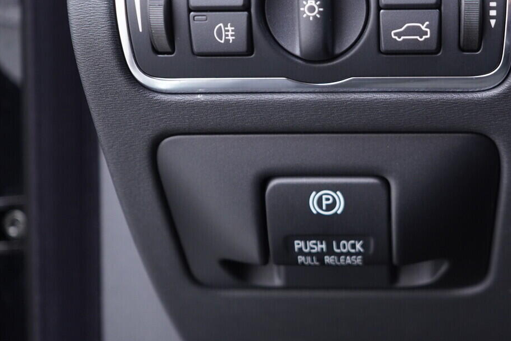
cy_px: 120
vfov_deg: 23.7
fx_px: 809
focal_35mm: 57
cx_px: 377
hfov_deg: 34.4
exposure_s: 1/40
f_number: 2.8
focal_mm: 24
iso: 400
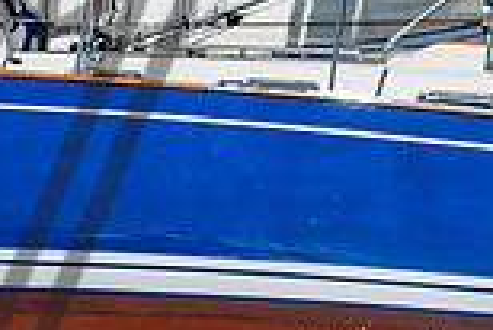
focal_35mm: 765
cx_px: 577
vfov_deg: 1.8
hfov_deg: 2.7
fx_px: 10486
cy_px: -391
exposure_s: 1/500
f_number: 6.3
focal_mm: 79
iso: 160
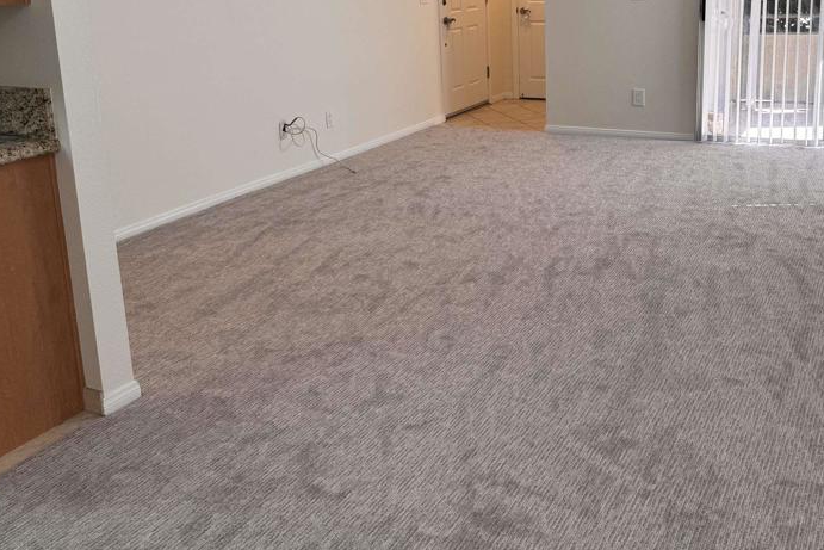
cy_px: 131
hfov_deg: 51.3
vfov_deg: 35.1
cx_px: 521
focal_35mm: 37
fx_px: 847
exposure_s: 1/174
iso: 80
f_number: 1.78
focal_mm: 6.86
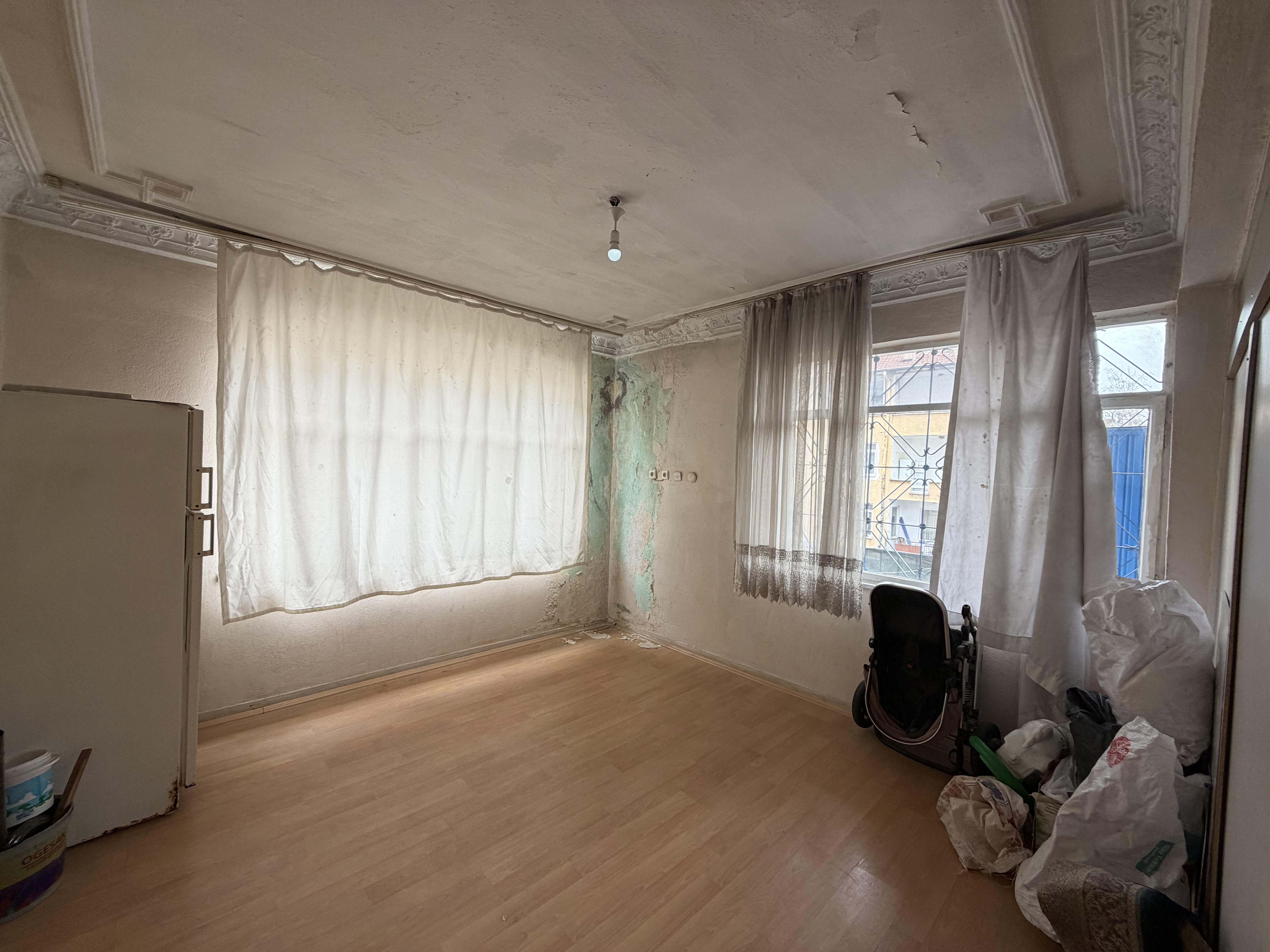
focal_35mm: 14
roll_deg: -1.5
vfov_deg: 85.7
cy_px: 476
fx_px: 514
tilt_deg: -1.1
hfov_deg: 102.1
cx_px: 635
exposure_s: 1/121
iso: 160
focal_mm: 2.22
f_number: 2.2
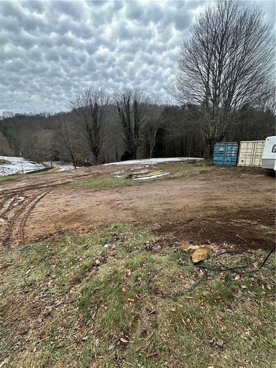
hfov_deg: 85.7
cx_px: 138
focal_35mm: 14
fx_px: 149
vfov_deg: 102.1
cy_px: 184
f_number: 2.2
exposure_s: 1/108
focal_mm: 2.22
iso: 40
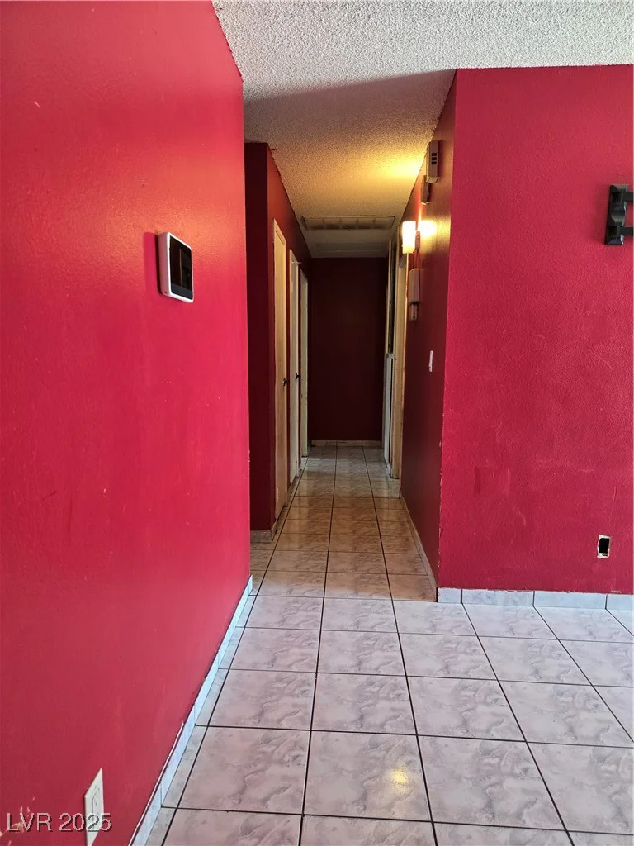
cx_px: 317
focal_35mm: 23
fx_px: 562
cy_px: 423
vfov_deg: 73.9
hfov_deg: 58.9
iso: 250
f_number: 1.8
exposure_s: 1/120
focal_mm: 5.4
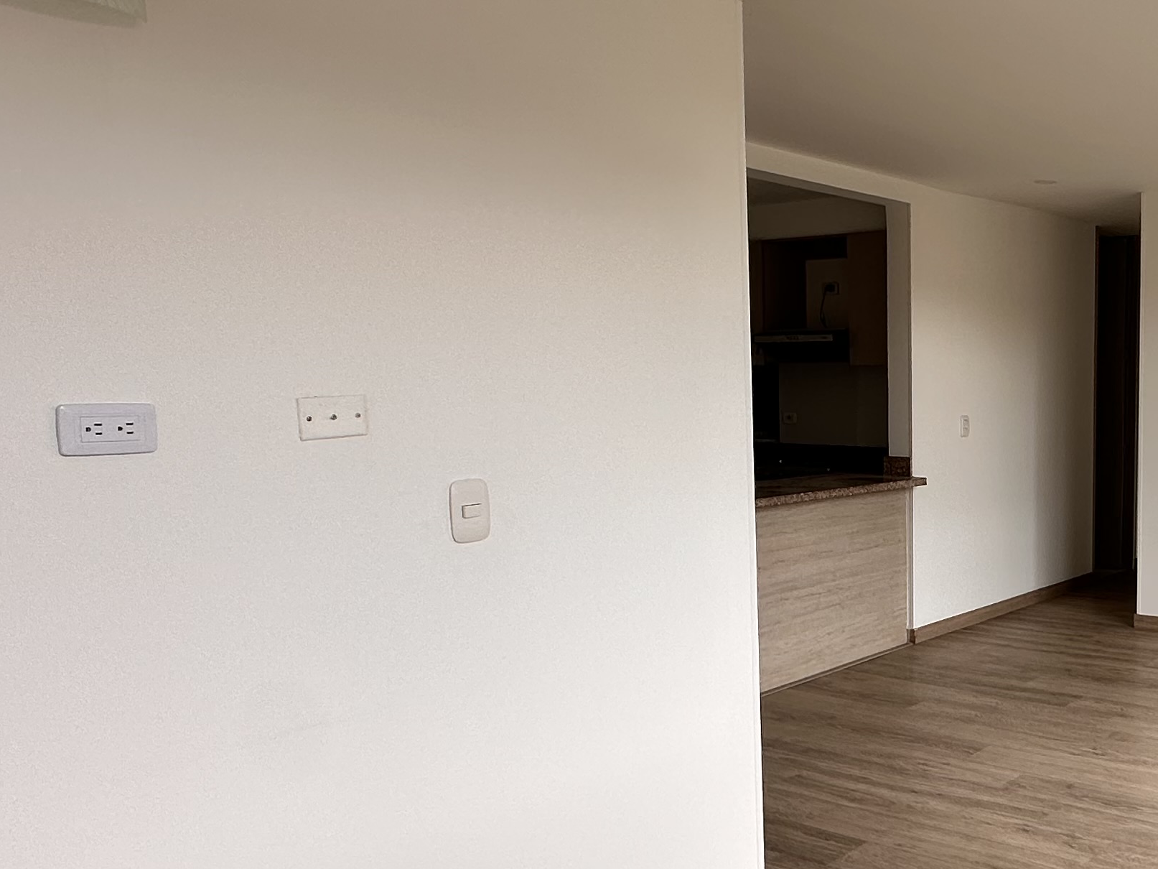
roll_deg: +0.8
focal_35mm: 35
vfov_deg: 40.6
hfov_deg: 48.2
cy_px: 500
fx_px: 1171
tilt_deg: -5.4
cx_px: 997
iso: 40
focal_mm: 2.22
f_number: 2.2
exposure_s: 1/241
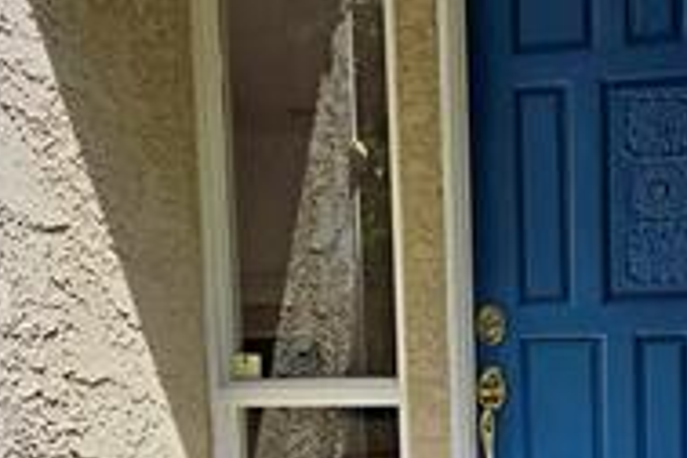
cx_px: 494
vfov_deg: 23.4
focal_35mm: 57
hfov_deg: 34.5
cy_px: 376
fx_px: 1088
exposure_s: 1/2897
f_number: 1.8
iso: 80
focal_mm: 5.4
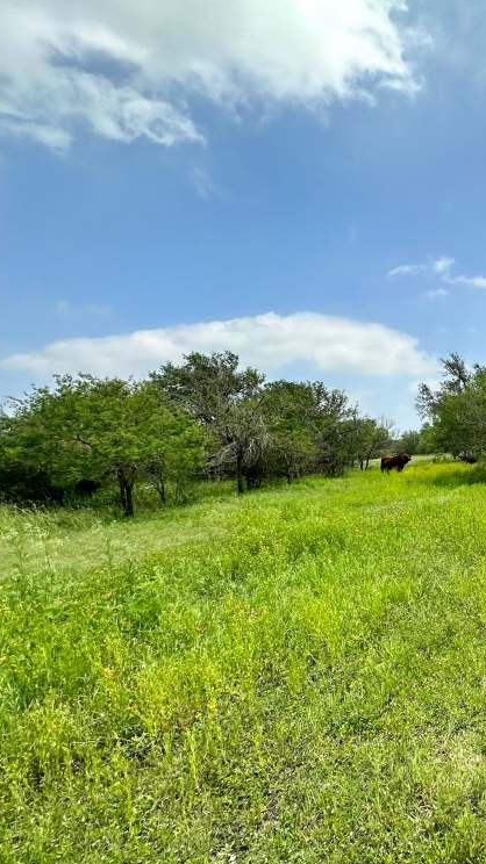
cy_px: 425
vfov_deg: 83.9
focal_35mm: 21
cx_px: 548
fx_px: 482
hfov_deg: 41.4
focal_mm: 2.22
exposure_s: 1/1887
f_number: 2.2
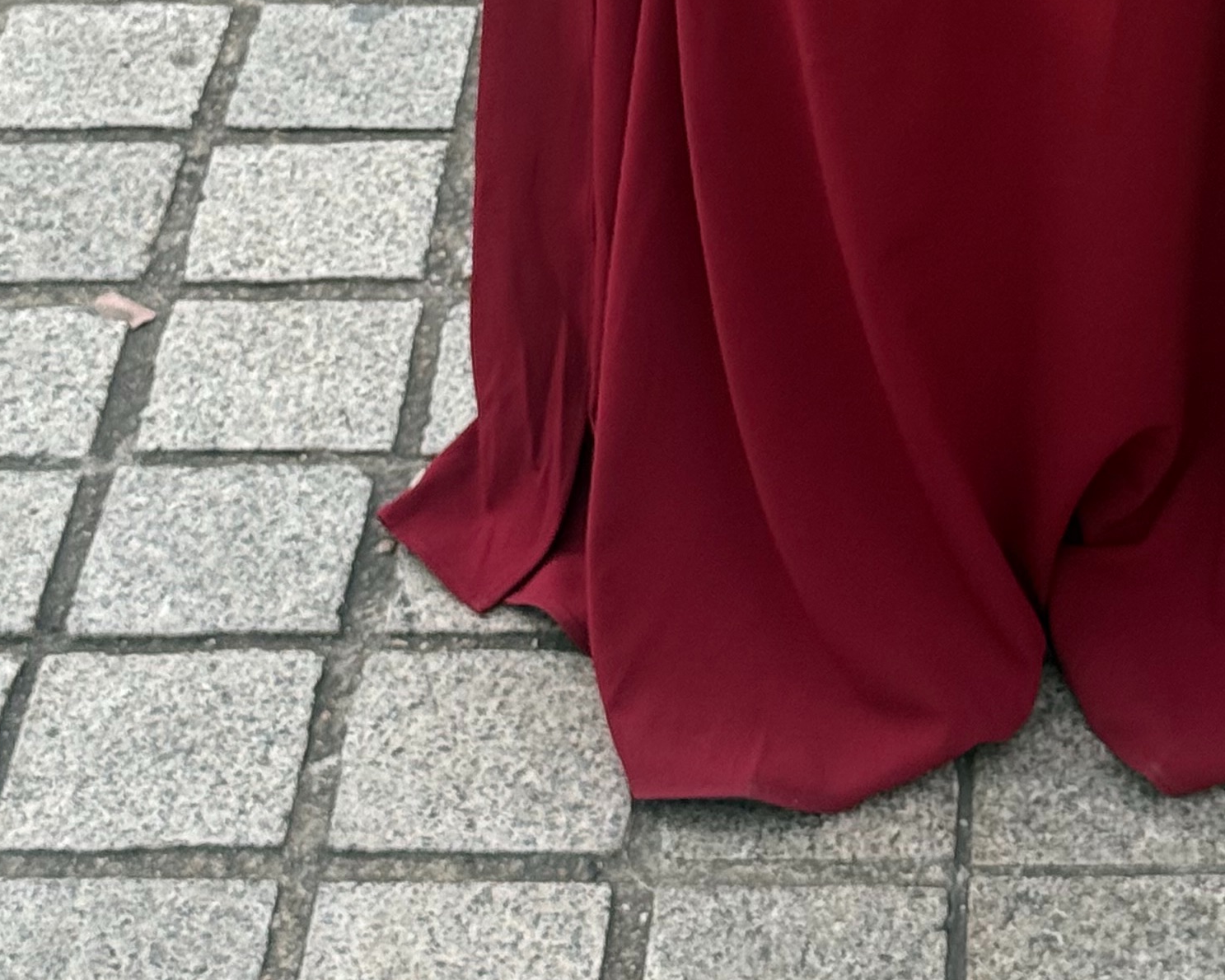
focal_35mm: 127
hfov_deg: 15.0
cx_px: 1064
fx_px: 4605
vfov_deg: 11.5
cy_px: -629
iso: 64
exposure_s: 1/506
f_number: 1.78
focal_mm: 6.76
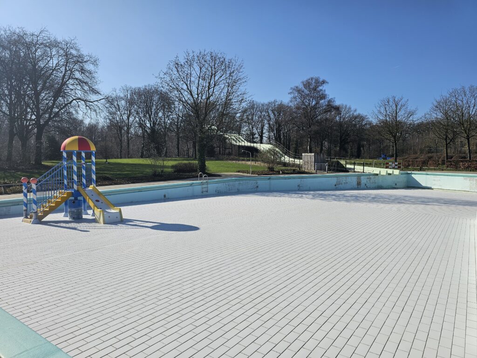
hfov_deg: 73.9
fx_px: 317
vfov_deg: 58.9
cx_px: 238
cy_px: 179
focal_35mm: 23
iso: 10
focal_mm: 6.3
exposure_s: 1/1376
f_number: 1.7
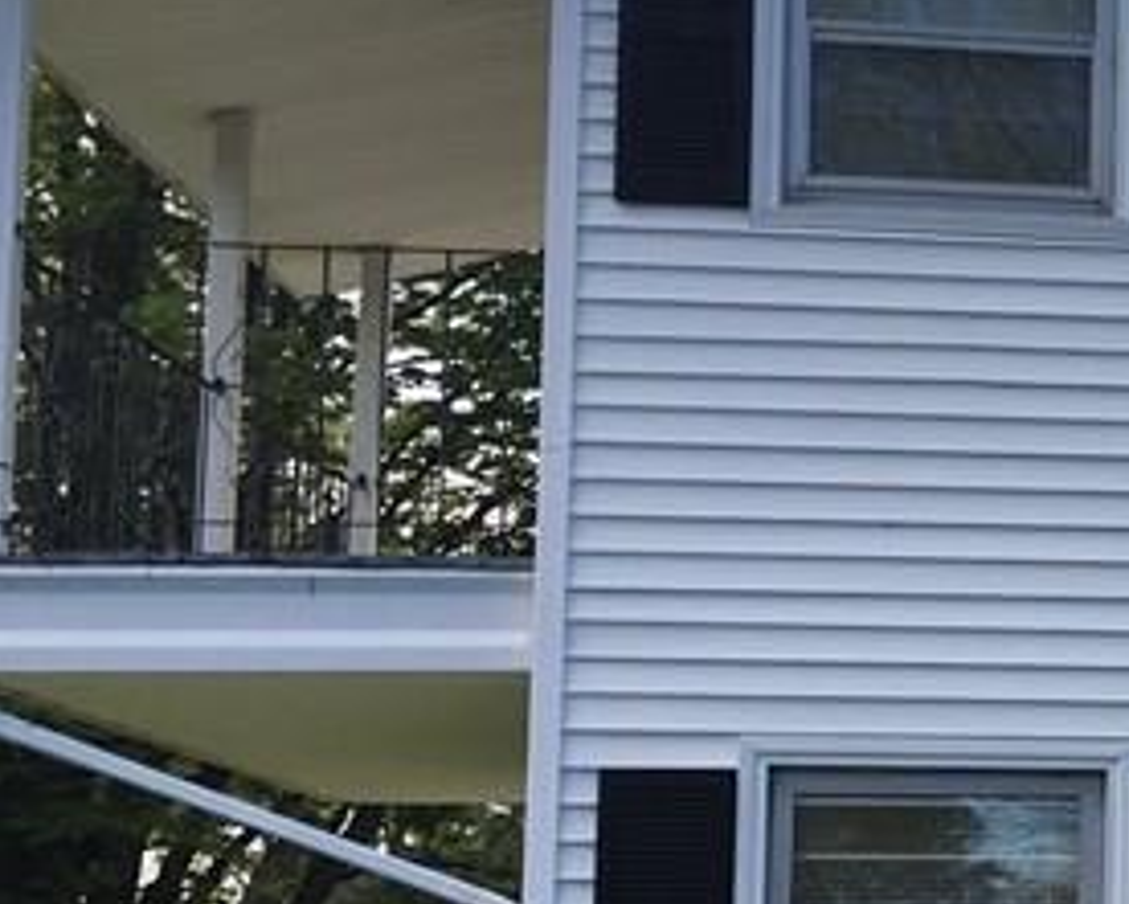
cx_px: 1951
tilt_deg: +6.0
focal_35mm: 105
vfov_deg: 14.6
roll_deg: +0.5
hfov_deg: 15.9
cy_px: 753
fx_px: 3510
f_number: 2.2
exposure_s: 1/487
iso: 25
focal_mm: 4.15
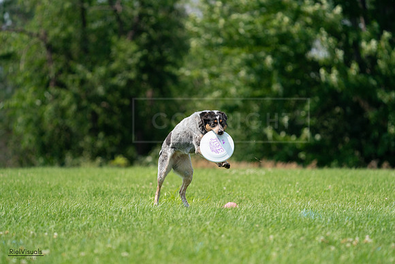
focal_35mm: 353
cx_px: 198
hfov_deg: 5.8
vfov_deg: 3.9
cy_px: 132
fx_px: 3874
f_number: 6.3
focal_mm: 353
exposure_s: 1/4000
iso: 1250
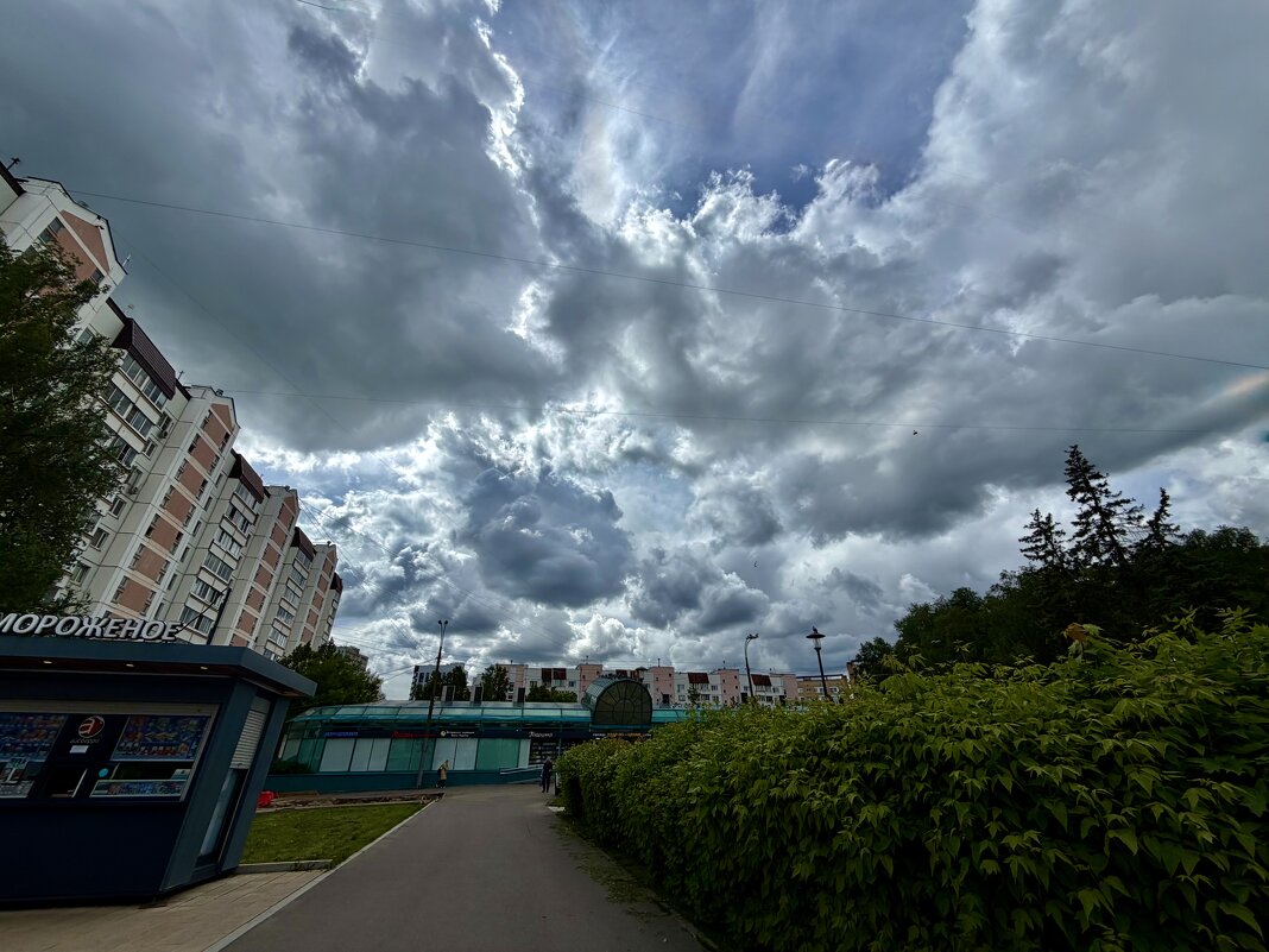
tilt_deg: +30.3
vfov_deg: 85.7
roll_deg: +0.8
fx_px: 513
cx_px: 634
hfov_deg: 102.1
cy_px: 476
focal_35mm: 14
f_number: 2.2
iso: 20
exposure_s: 1/2237
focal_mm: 2.22
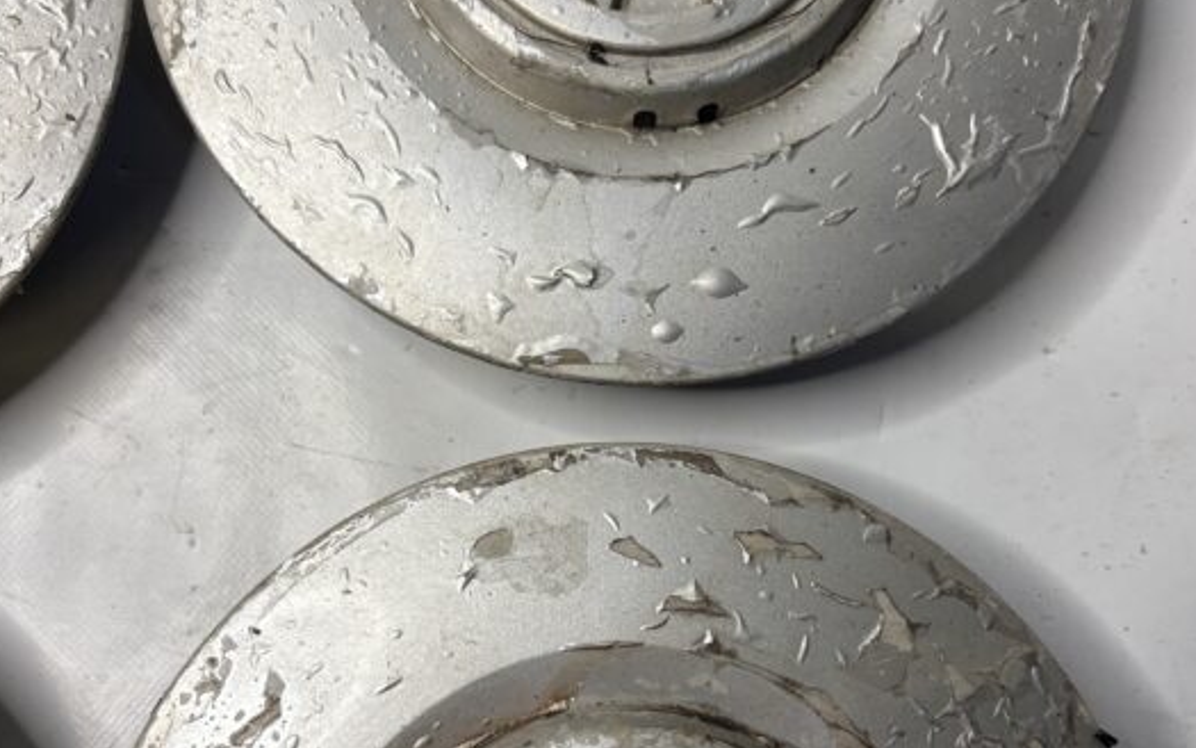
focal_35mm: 42
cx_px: 595
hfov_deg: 47.2
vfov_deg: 30.3
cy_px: 497
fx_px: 1369
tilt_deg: -82.9
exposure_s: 1/101
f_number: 1.6
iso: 125
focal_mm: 5.96
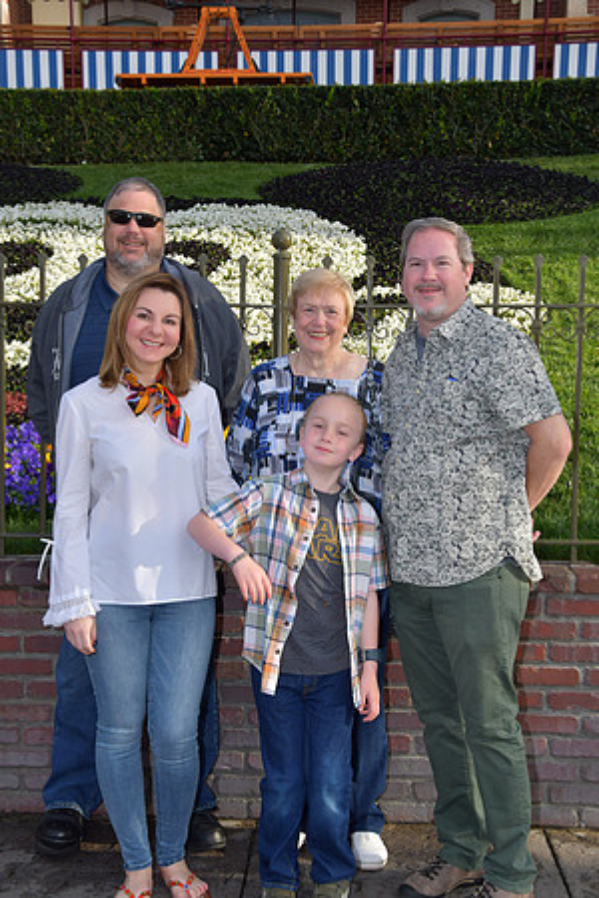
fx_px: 1497
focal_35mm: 60
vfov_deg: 33.4
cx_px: 300
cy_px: 449
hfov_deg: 22.6
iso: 200
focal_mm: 40
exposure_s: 1/250
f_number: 11
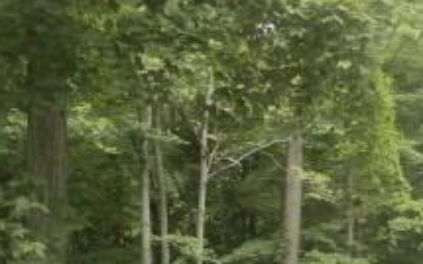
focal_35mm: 82
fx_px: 945
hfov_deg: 24.4
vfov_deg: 14.9
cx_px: 399
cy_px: 376
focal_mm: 4.7
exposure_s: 1/250
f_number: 2.8
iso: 500
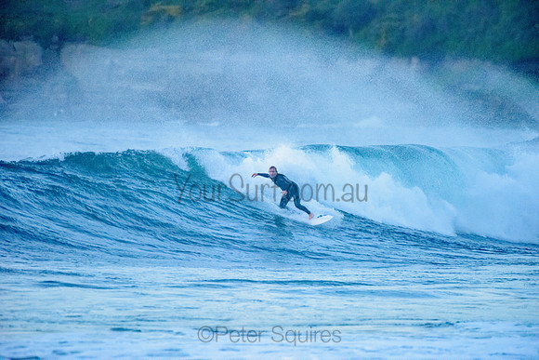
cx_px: 270
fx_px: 7490
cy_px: 180
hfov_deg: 4.1
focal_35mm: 500
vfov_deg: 2.8
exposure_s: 1/1250
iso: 12800
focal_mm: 500
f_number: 5.6
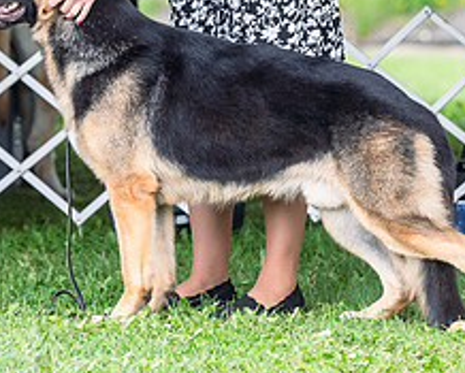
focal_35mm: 485
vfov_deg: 3.2
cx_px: 86
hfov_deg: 4.0
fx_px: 6684
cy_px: -19
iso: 400
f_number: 4.5
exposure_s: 1/640
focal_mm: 167
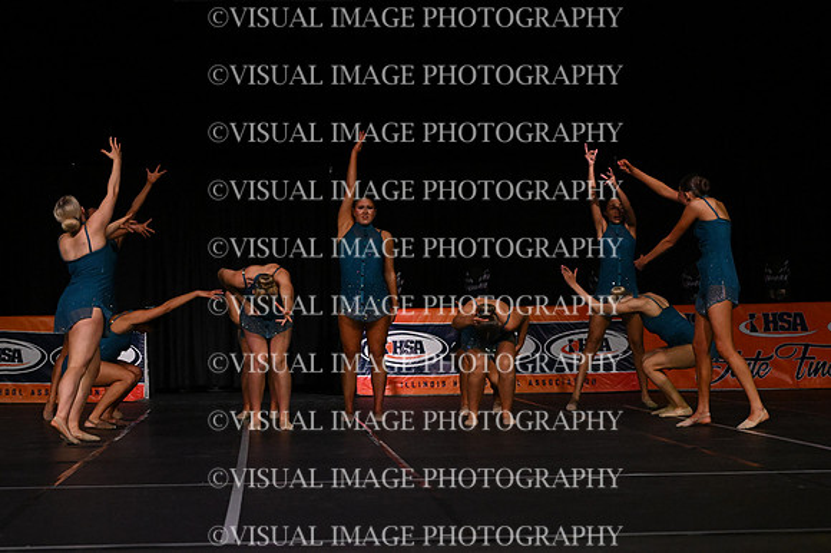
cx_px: 416
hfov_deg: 20.0
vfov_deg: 13.4
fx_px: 2353
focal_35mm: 102
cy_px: 276
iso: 6400
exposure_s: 1/1000
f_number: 4
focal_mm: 68
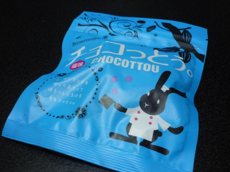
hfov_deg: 55.4
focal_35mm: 33
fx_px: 219
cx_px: 115
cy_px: 86
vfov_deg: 42.9
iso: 400
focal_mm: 5.5
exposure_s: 1/25
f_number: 2.8
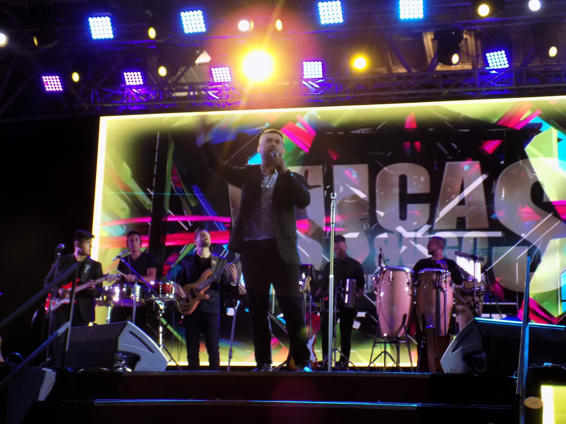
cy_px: 212
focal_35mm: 65
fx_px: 1063
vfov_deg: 22.6
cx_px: 283
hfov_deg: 29.8
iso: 180
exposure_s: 1/30
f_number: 4.1
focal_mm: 11.5
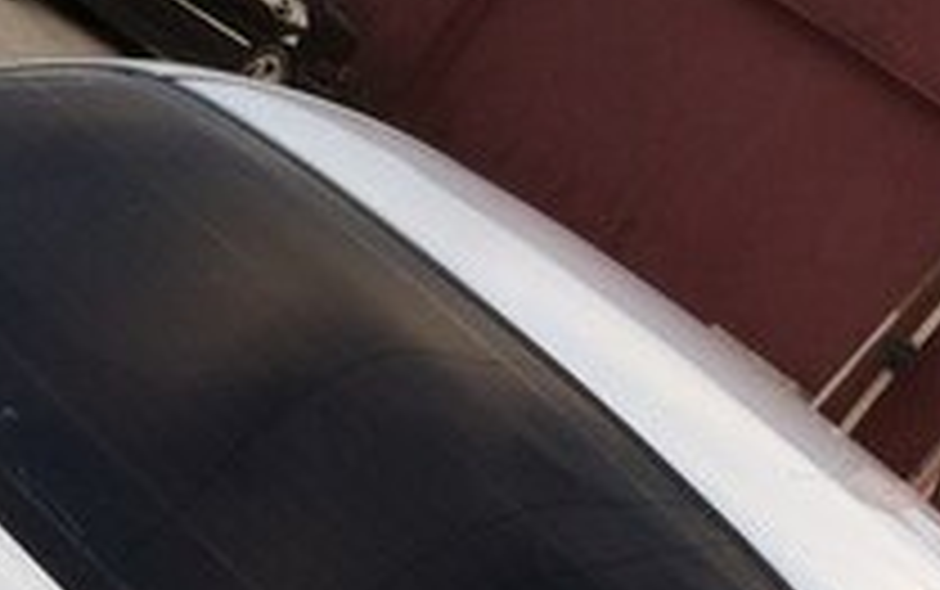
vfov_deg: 12.5
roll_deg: -36.7
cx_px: 27
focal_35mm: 97
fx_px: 2487
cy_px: 1007
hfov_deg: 20.8
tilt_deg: -22.5
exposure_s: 1/261
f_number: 2.2
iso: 32
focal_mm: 4.15
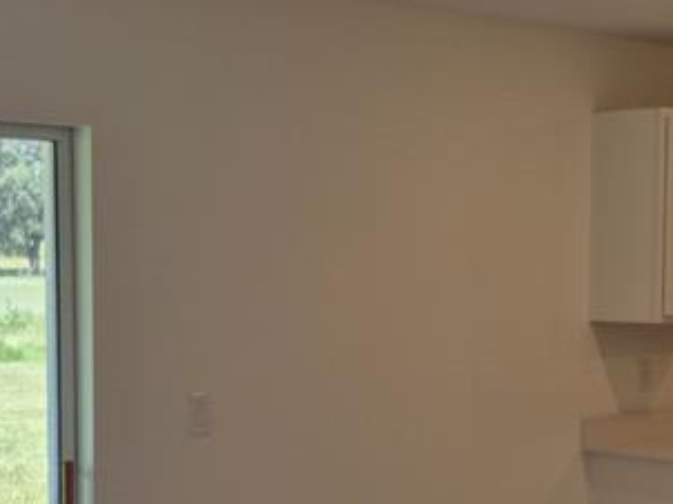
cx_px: 394
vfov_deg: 18.8
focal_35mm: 78
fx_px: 1515
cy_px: 375
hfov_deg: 25.0
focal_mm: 5.4
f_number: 1.8
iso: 25
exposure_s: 1/230
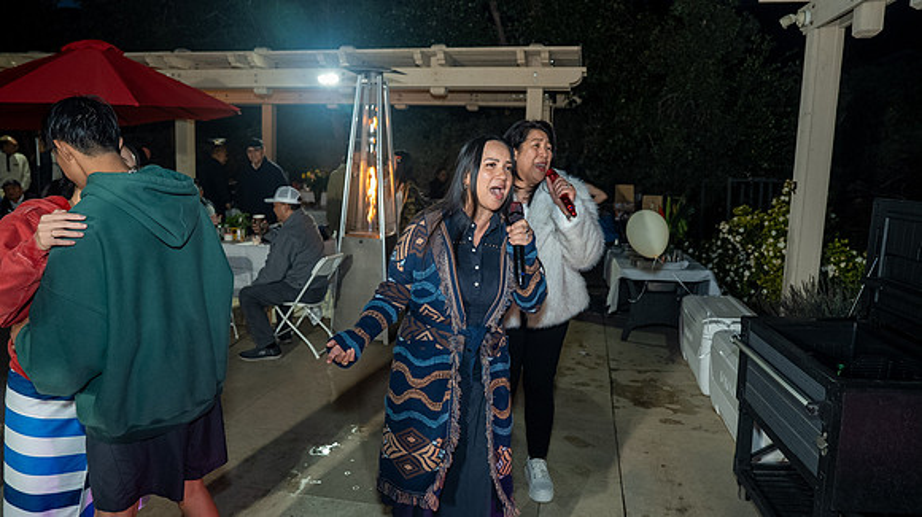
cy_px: 258
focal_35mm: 25
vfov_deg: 45.6
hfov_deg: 73.8
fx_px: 614
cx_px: 461
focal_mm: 24
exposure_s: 1/160
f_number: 2.8
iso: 1600
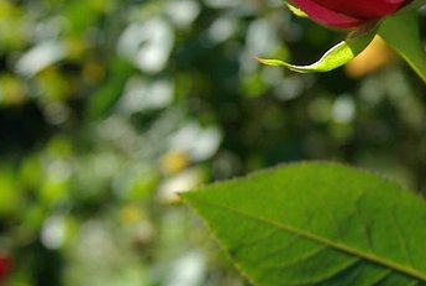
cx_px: 545
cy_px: 77
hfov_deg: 21.8
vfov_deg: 16.1
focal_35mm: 84
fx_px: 1001
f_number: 4
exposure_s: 1/800
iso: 200
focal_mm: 19
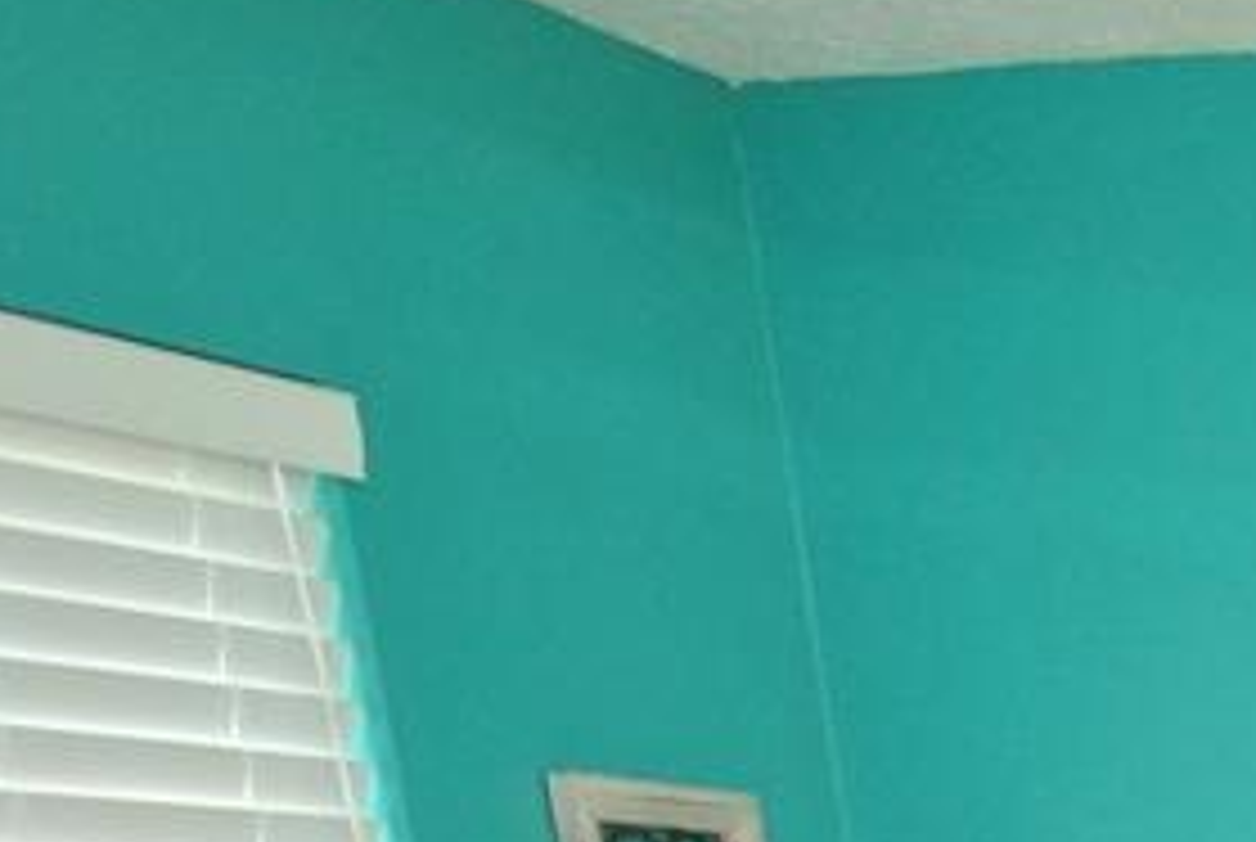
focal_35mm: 86
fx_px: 3005
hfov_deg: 17.0
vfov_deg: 12.1
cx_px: 2548
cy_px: 2128
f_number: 5.6
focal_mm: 10
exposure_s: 1/40
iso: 400
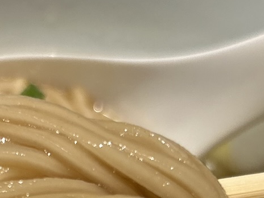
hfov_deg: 17.4
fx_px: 854
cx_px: 40
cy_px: 298
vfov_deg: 12.6
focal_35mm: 112
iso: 125
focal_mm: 5.7
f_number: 1.5
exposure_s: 1/100
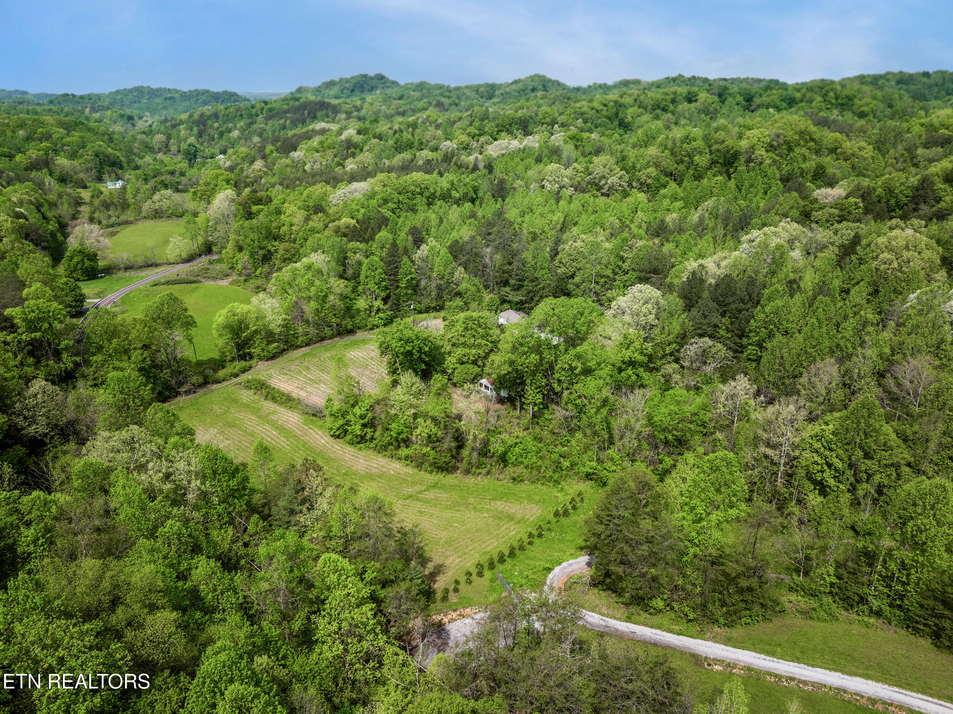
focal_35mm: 24
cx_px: 476
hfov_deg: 71.6
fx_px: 660
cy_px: 357
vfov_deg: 56.8
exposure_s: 1/30
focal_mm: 12.29
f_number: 2.8
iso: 100
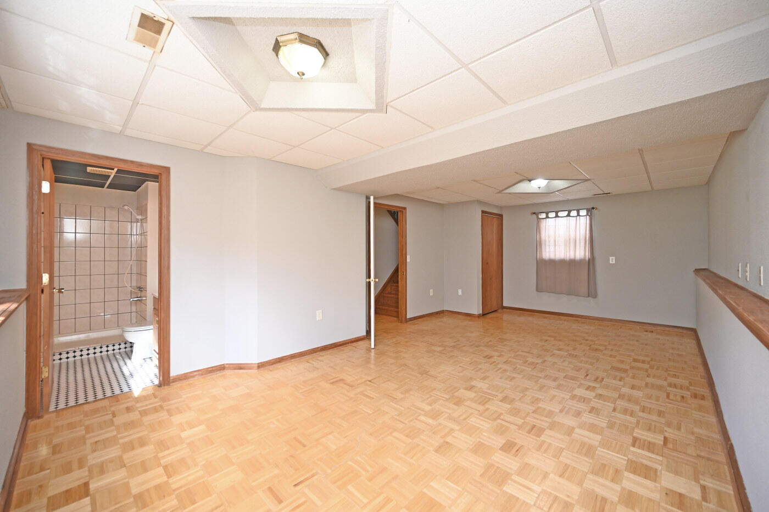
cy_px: 256
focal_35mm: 14
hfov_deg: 104.3
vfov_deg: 81.2
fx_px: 299
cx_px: 384
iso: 500
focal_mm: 14
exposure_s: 1/60
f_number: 4
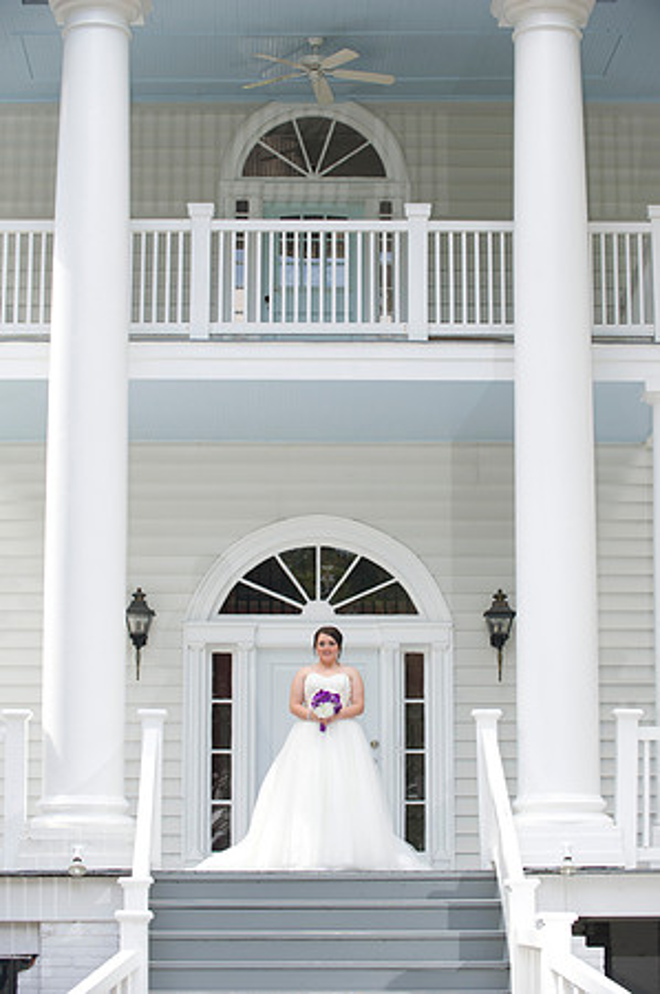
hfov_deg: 15.2
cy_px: 497
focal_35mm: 90
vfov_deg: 22.6
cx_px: 330
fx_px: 2481
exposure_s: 1/125
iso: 320
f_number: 4.5
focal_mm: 90
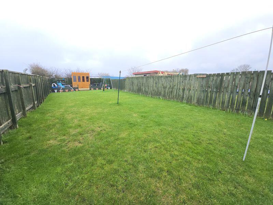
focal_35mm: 13
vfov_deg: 89.9
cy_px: 102
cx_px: 136
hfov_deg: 106.2
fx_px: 103
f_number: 2.2
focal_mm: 2.2
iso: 50
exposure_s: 1/225
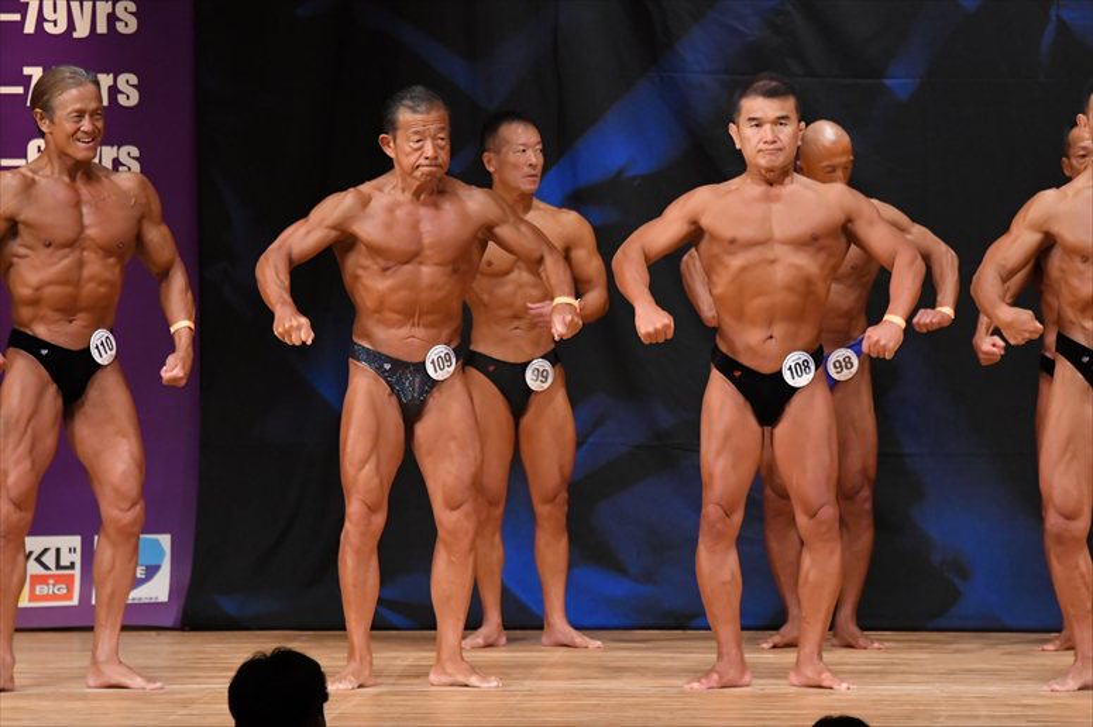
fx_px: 8194
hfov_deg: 7.6
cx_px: 546
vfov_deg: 5.1
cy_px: 364
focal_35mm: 270
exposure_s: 1/400
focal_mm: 180
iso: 4500
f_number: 5.6
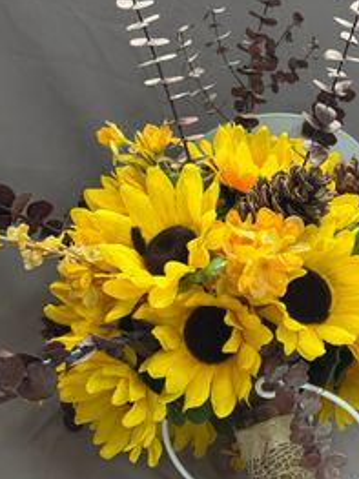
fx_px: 1010
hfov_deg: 20.0
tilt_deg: -41.3
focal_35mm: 73
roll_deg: -1.0
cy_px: 353
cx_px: 257
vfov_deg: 26.4
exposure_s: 1/69
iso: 100
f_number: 1.78
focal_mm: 6.76
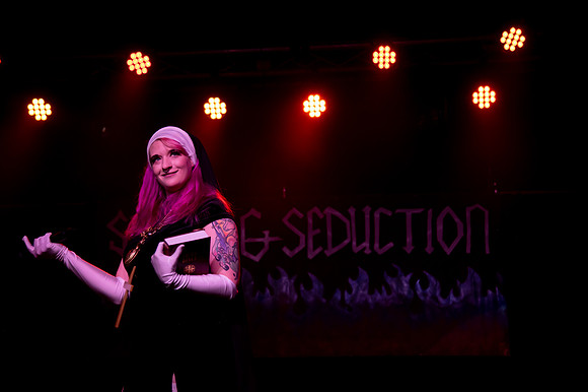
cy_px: 196
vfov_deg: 20.4
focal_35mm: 67
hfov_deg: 30.3
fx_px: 1086
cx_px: 298
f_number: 4
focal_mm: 65
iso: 4000
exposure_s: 1/160
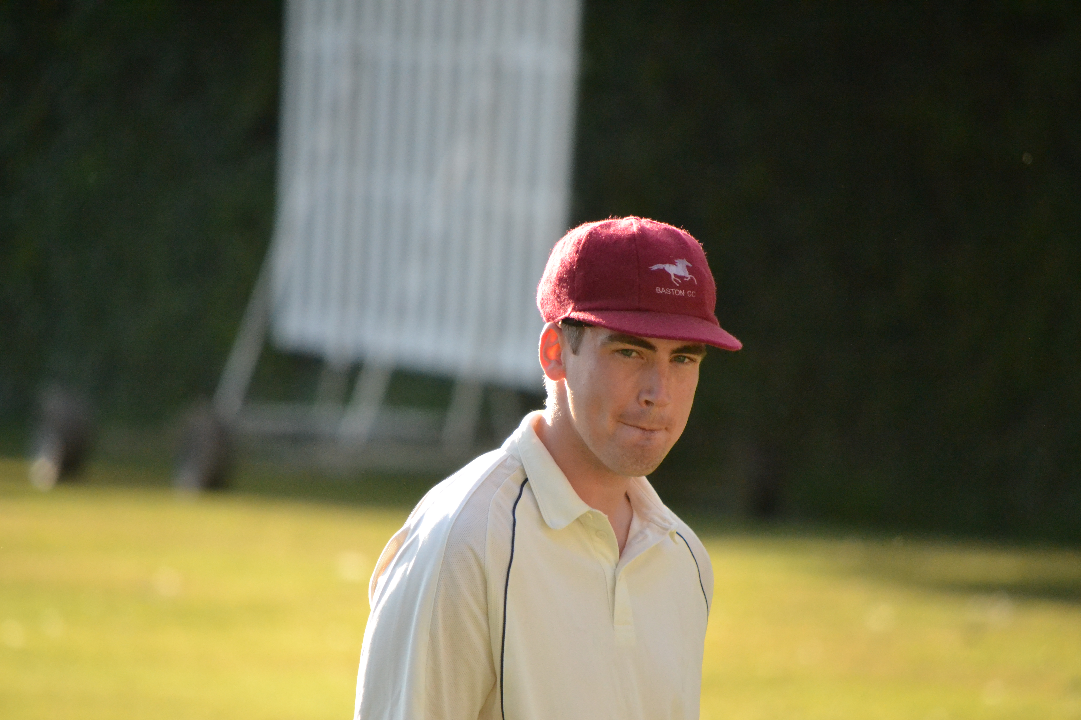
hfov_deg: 4.6
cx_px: 540
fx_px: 13511
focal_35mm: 450
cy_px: 360
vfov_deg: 3.1
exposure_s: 1/2000
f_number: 5.6
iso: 2800
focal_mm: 300
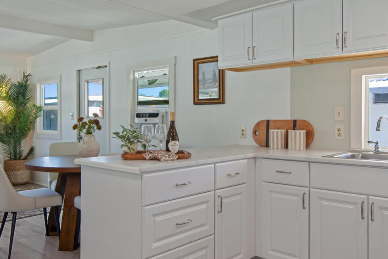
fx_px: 345
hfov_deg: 58.7
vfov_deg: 41.1
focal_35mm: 32
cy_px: 127
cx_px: 197
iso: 100
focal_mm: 14
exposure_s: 1/60
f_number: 4
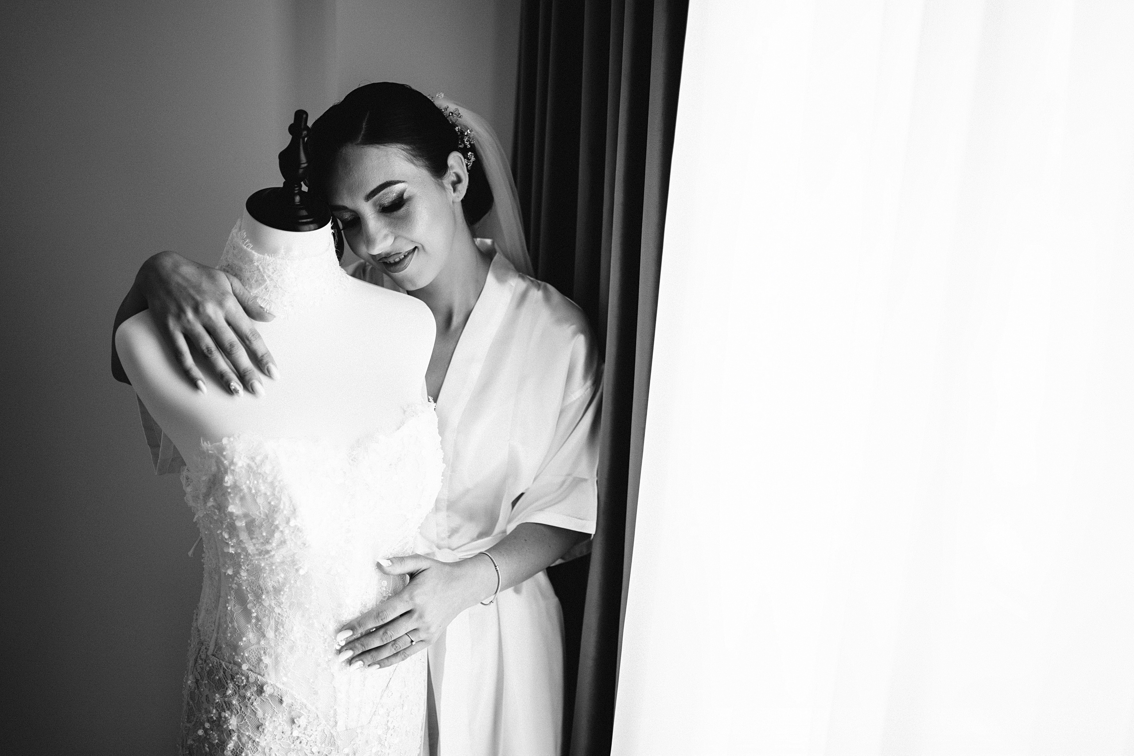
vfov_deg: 37.9
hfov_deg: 54.4
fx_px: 1102
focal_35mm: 35
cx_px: 567
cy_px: 378
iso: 125
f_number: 1.8
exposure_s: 1/250
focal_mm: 35
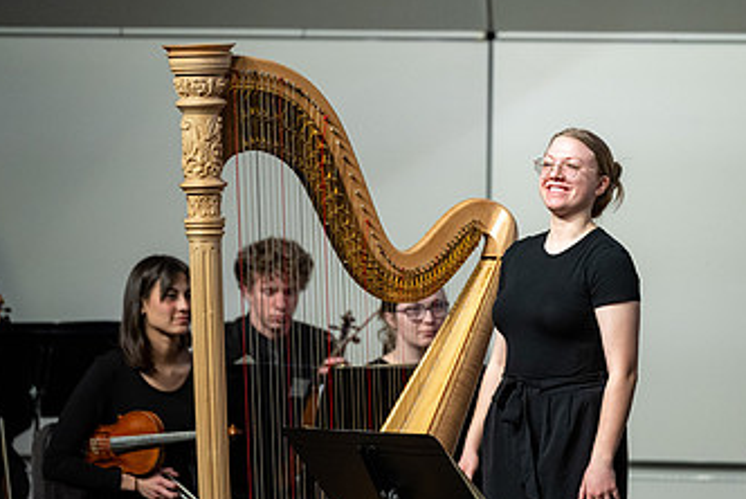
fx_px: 7238
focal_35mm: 349
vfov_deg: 3.9
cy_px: 190
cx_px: 512
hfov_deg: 5.9
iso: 1600
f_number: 2.8
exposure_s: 1/500
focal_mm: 200
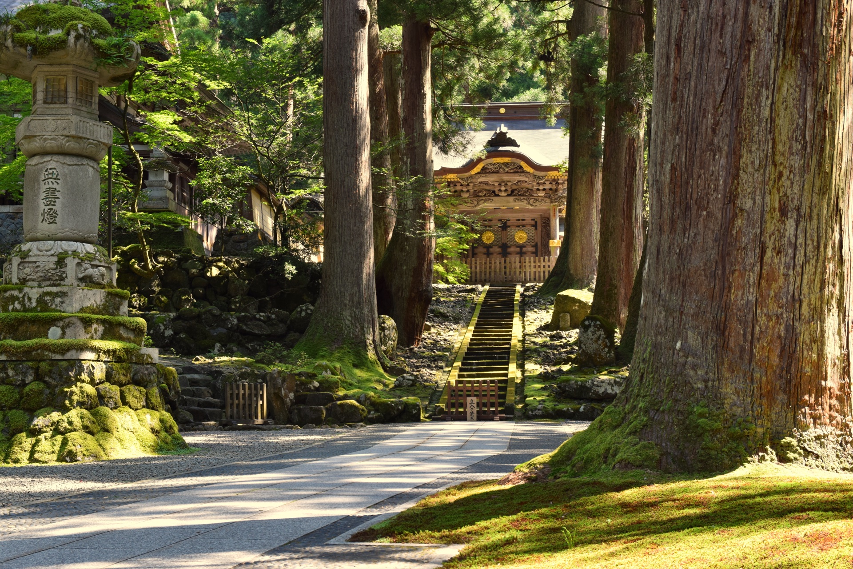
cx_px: 426
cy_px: 284
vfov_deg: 25.1
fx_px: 1279
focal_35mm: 54
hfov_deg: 36.9
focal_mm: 36
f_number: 7.1
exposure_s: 1/50
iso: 160
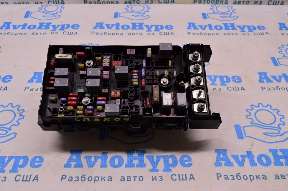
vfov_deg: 35.4
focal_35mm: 38
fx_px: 300
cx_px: 144
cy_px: 96
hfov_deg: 51.3
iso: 1600
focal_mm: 25
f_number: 8
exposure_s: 1/125
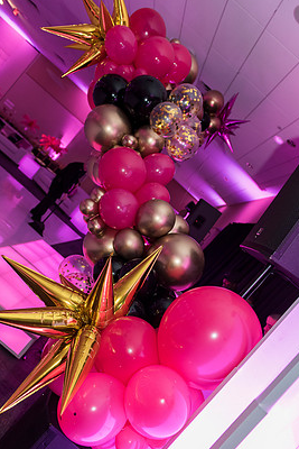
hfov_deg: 47.9
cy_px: 245
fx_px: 336
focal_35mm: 27
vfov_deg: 67.2
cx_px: 139
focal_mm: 24
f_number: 3.2
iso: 1600
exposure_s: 1/60
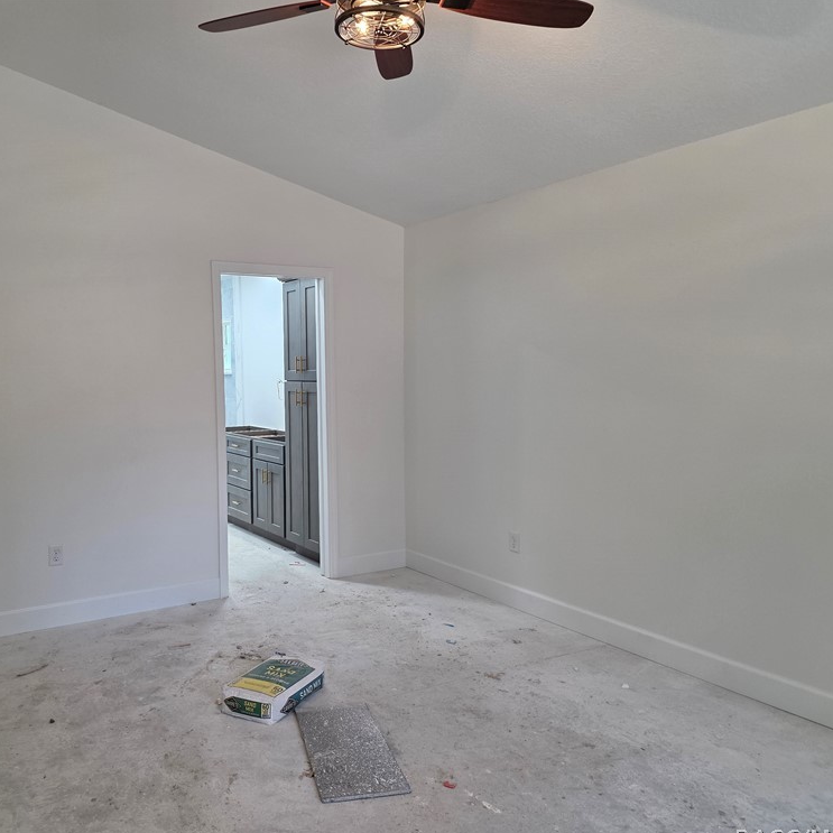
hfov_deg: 56.7
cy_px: 427
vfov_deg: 57.3
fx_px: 762
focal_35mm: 28
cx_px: 316
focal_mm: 6.25
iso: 200
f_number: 1.7
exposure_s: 1/120
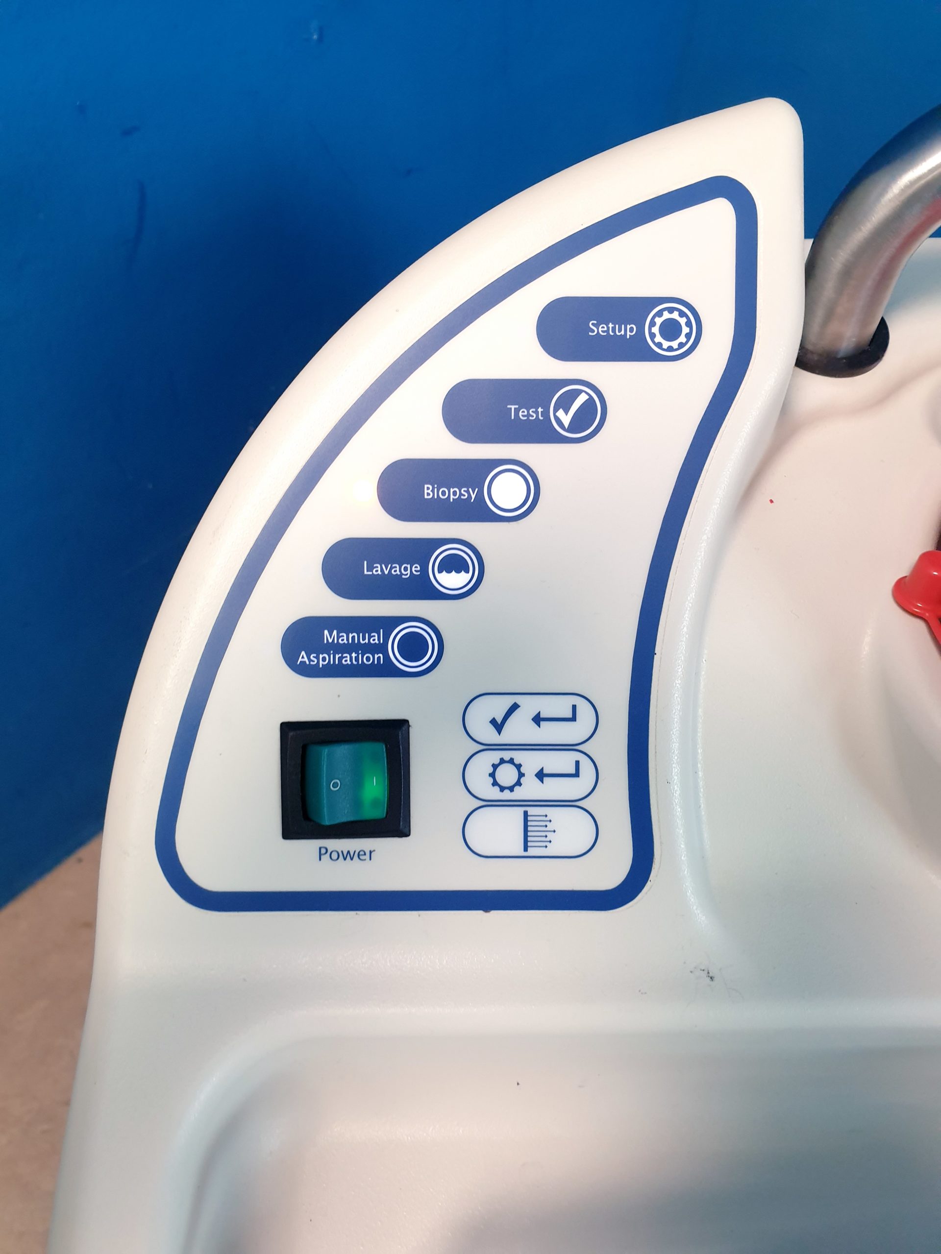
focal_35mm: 26
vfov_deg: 67.3
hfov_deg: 53.1
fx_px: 942
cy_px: 627
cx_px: 470
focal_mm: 4.3
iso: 250
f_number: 2.4
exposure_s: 1/50
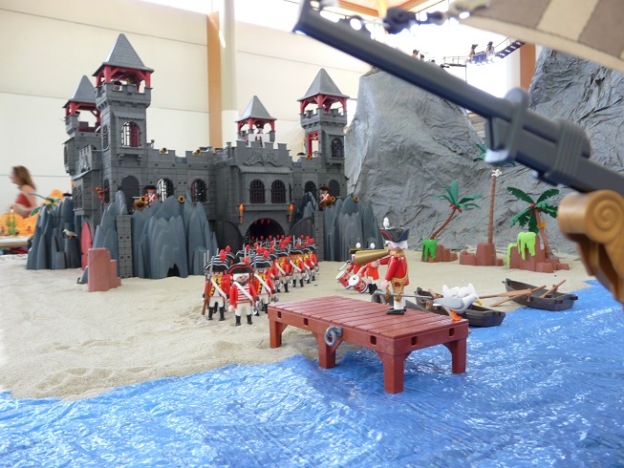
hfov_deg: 63.4
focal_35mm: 28
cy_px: 234
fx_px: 505
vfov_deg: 49.8
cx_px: 312
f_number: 2.8
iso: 100
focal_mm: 4.6
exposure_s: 1/8
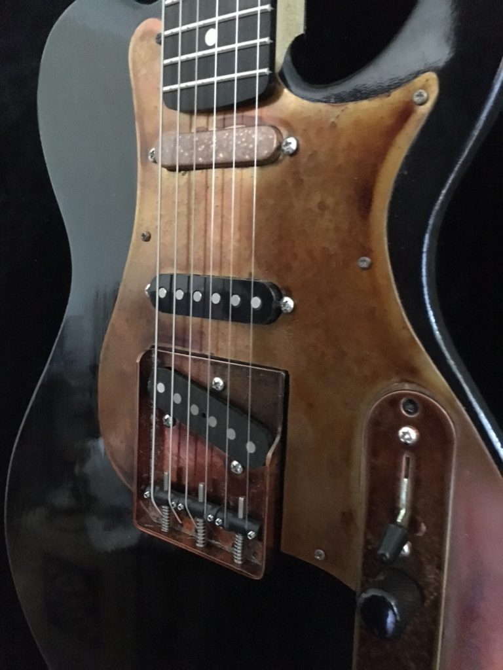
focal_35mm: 29
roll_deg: -1.7
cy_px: 335
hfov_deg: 48.2
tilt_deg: -8.5
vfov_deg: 61.7
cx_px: 252
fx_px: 562
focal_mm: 4.15
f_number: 2.2
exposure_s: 1/15
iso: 1600
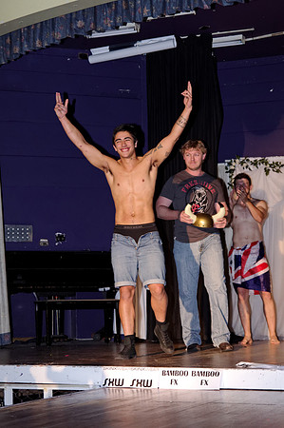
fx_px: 889
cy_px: 214
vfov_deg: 27.0
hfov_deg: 18.1
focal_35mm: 75
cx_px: 142
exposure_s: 1/180
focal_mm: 50
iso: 800
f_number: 2.8
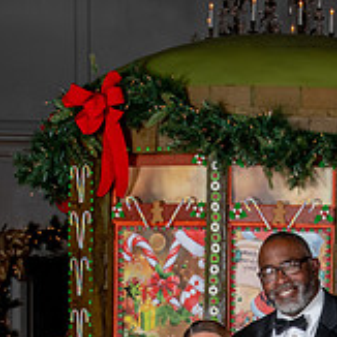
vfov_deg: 12.1
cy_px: 479
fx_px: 1531
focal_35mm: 139
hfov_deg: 12.5
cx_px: 309
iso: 400
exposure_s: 1/80
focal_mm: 34
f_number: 6.3
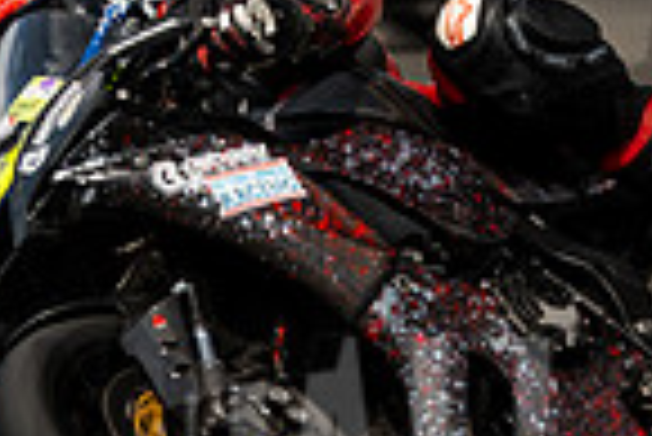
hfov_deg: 1.2
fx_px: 30493
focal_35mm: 1682
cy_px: 465
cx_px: 737
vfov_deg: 0.8
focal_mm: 280
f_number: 7.1
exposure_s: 1/250
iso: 160
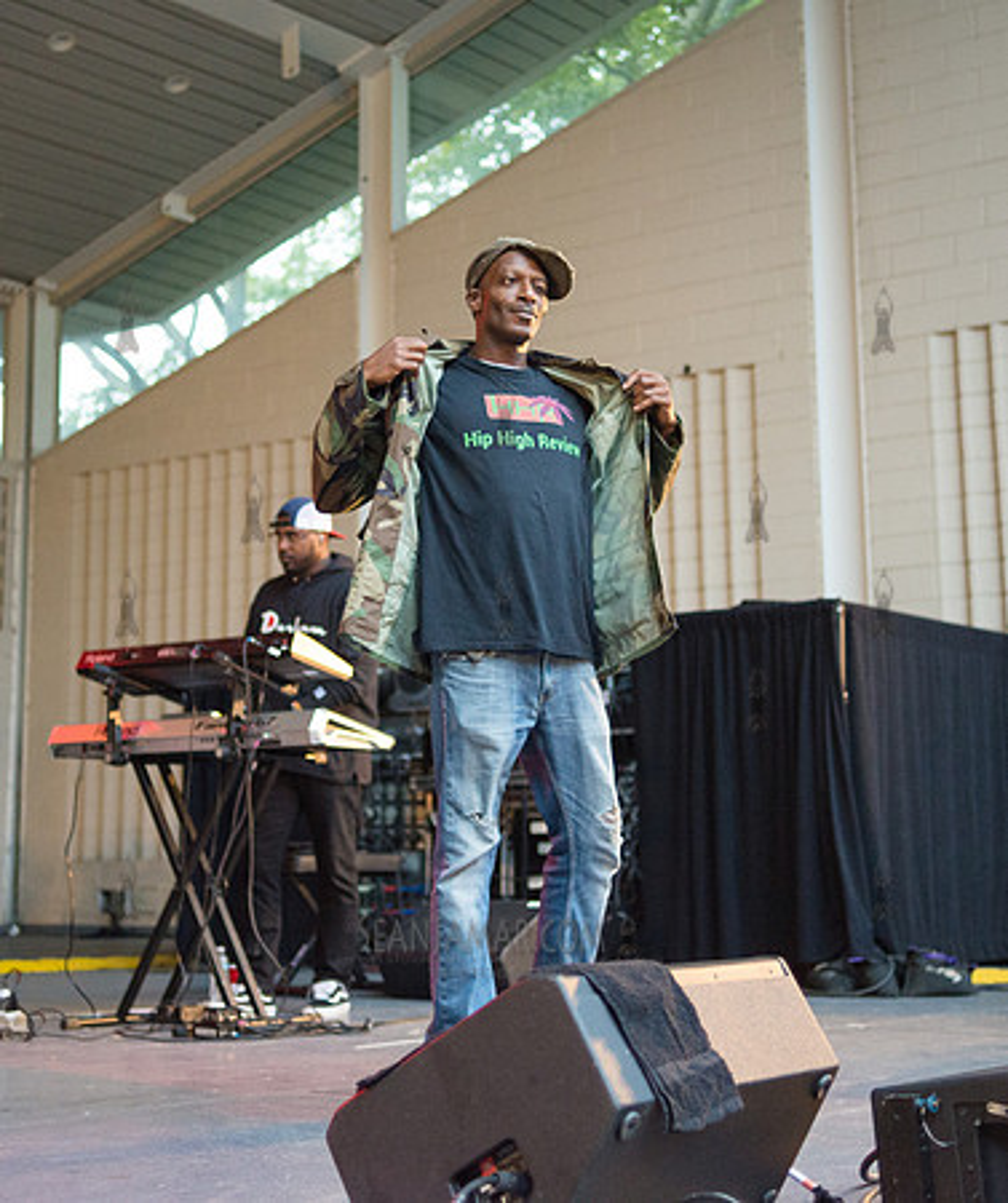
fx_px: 1989
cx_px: 520
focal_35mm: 55
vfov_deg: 33.6
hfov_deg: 28.4
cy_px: 521
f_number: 2
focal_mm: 35
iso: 2500
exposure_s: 1/800
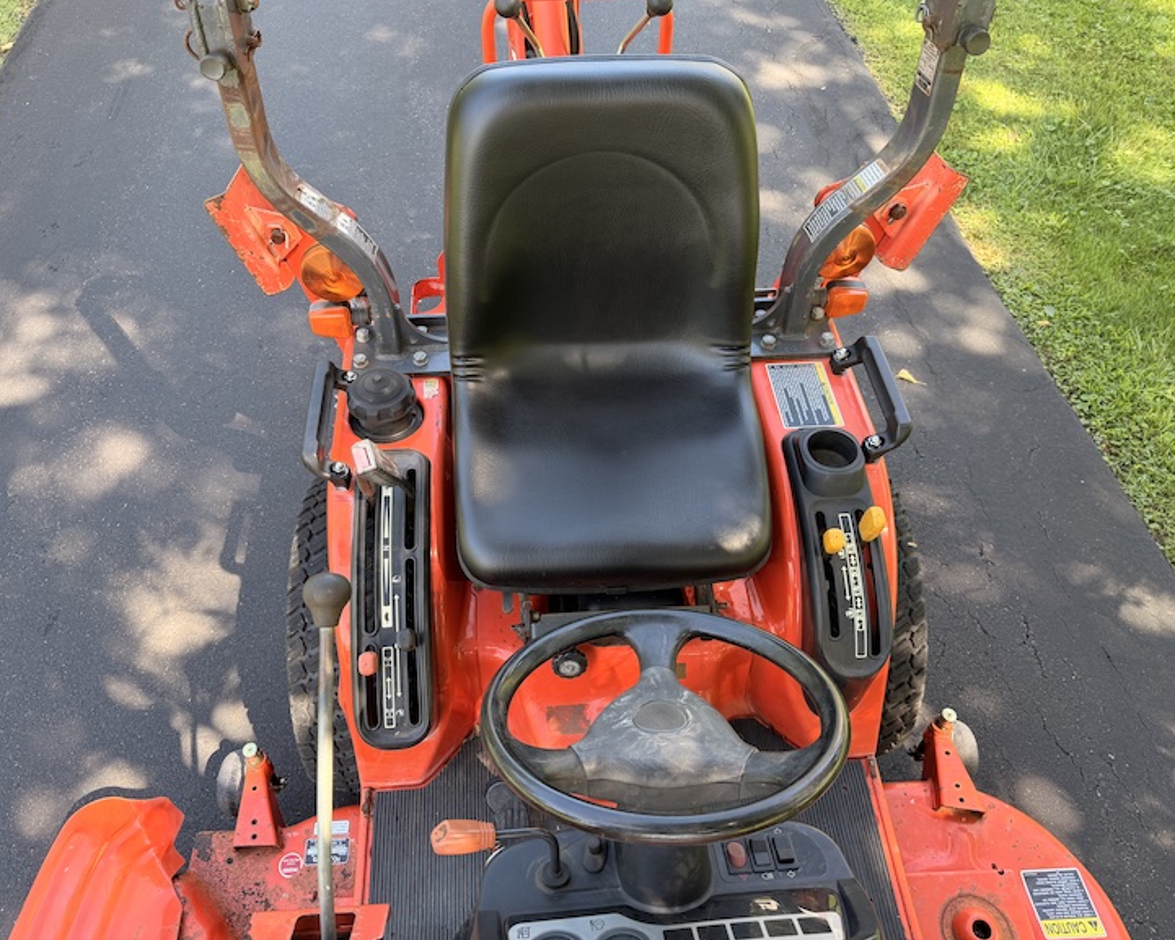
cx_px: 569
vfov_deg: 54.9
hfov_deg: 66.0
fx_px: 904
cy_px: 455
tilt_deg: -51.6
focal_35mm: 26
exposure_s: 1/180
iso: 80
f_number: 1.78
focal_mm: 6.76
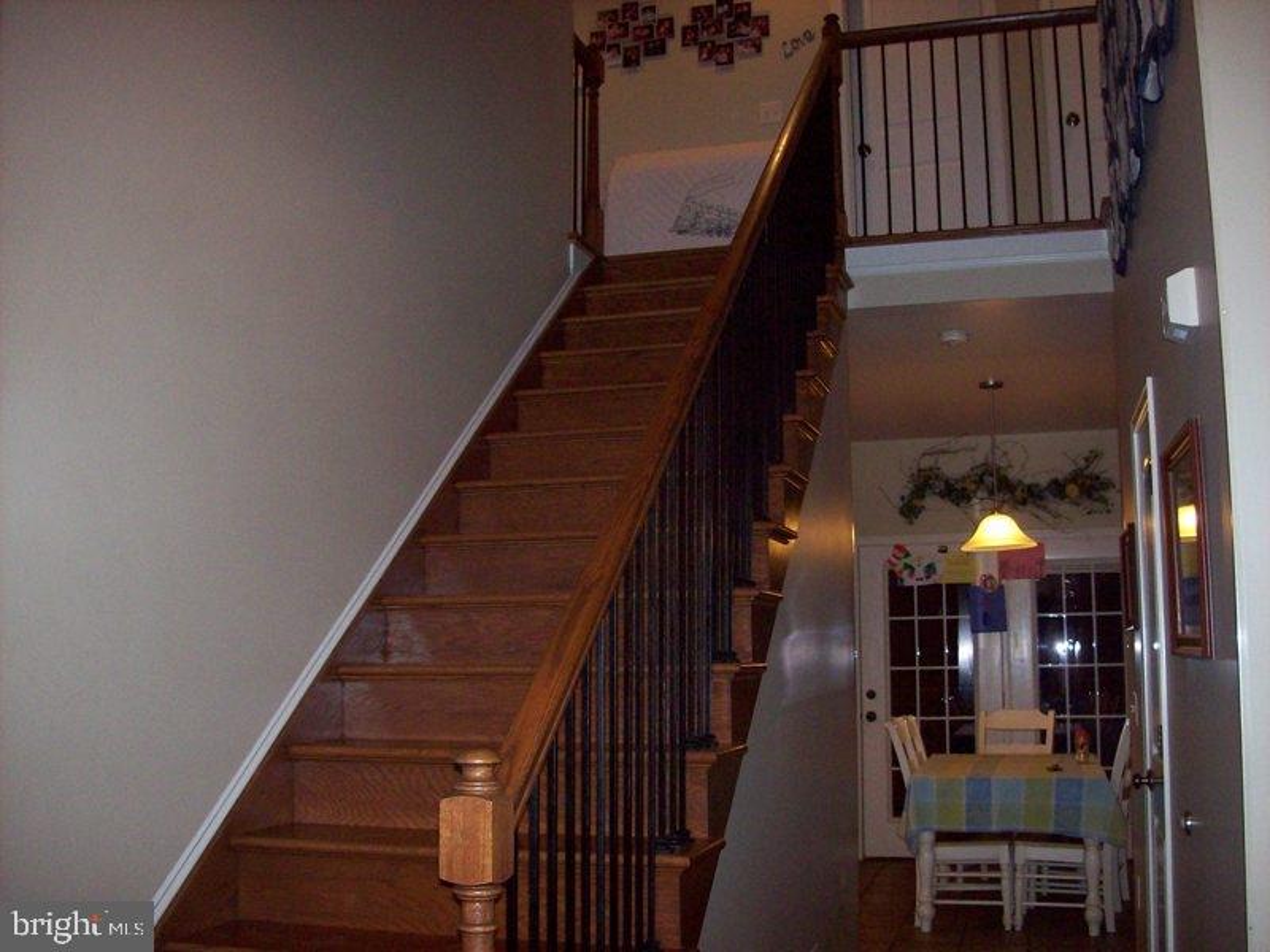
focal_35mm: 36
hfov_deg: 51.4
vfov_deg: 39.7
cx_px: 635
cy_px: 476
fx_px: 1321
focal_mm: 6
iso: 140
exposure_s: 1/64
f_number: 2.7
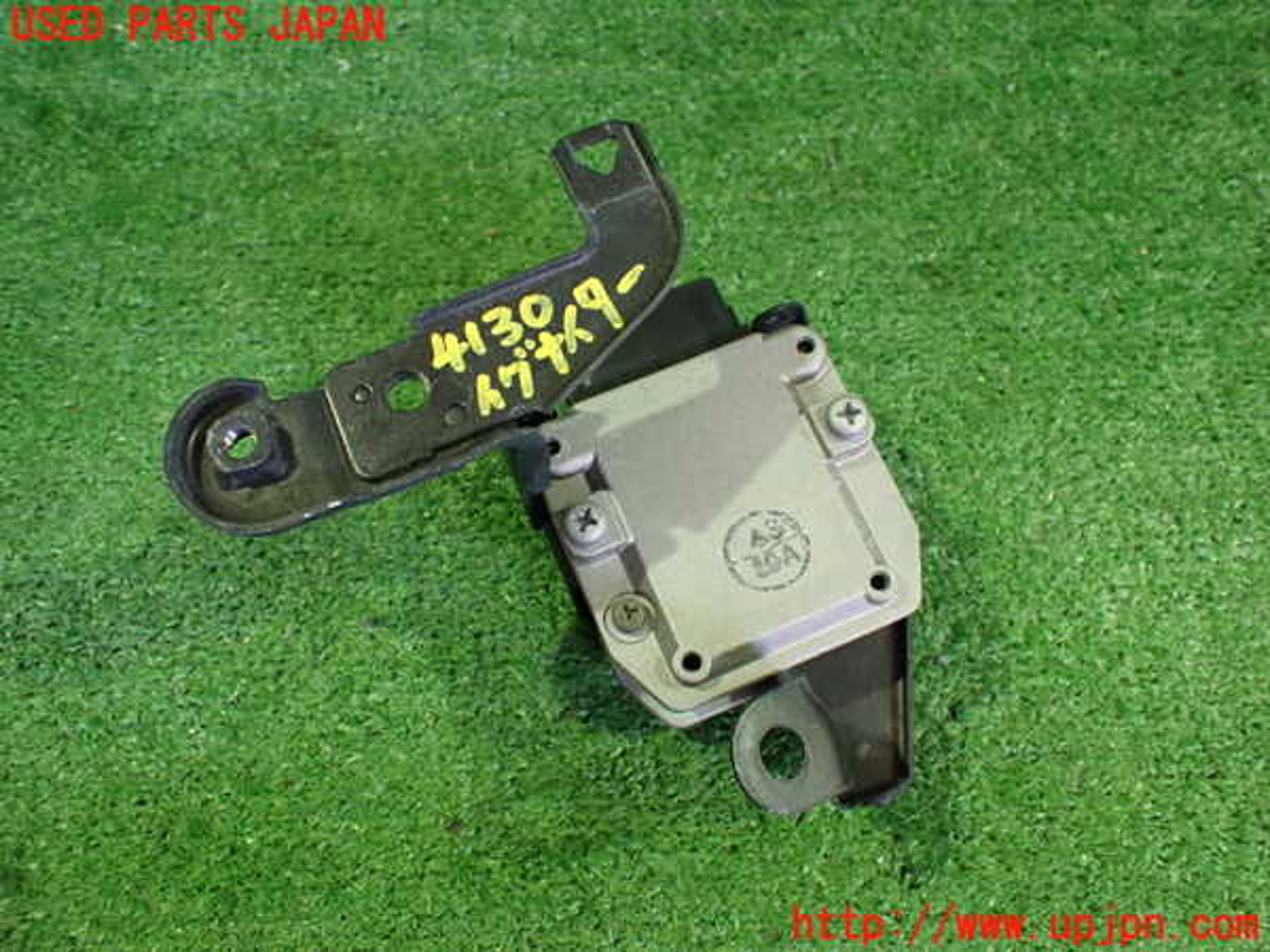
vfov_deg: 46.8
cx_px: 635
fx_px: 1101
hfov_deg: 60.0
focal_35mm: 30
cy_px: 476
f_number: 2.3
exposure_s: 1/30
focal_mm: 5.4
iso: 800
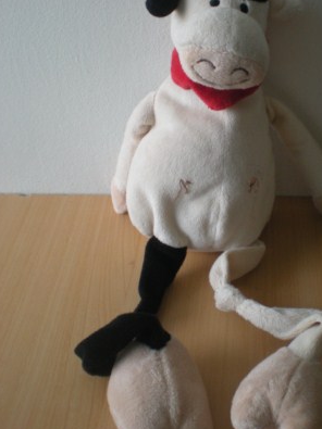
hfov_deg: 29.0
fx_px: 620
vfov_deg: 38.2
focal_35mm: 50
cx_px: 207
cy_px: 204
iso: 154
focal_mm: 6.3
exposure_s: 1/60
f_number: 3.1
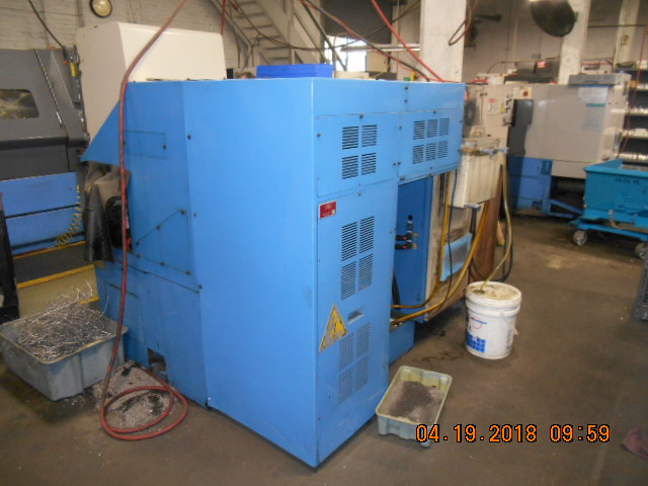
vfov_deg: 53.1
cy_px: 243
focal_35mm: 26
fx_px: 487
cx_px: 324
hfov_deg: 67.3
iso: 360
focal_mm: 4.7
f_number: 3.4
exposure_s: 1/25
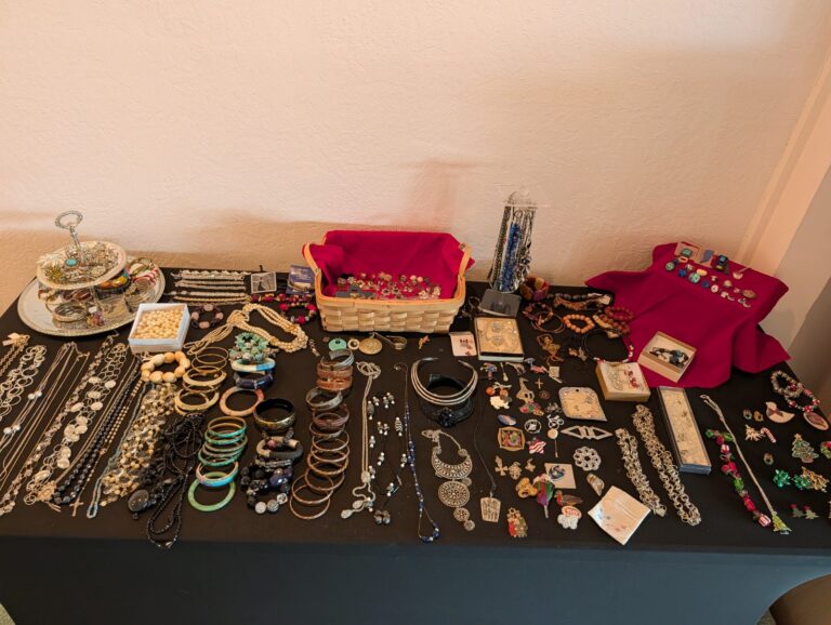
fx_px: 577
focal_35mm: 24
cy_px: 312
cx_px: 416
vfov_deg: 56.9
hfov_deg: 71.5
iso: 563
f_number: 1.68
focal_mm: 6.9
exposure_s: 1/120
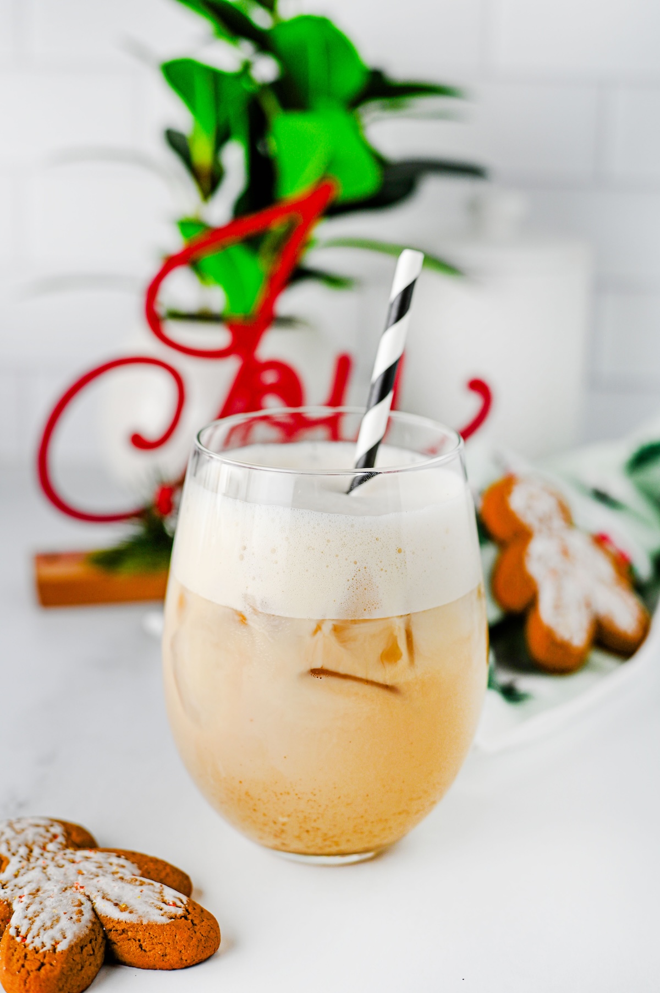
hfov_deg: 27.0
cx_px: 330
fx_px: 1377
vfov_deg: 39.6
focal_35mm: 50
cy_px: 496
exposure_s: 1/100
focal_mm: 50
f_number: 4.5
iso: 200
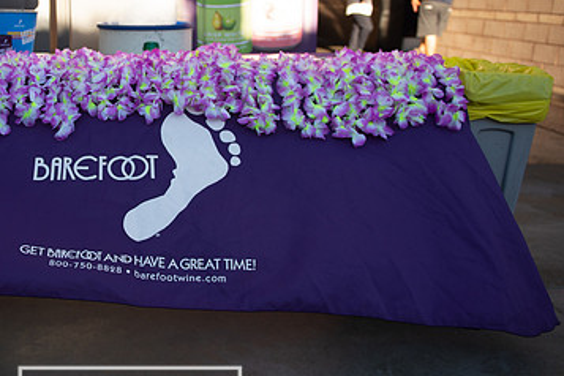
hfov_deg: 47.4
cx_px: 130
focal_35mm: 39
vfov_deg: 34.1
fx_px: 611
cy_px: 151
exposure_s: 1/1250
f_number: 2.8
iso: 200
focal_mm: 24
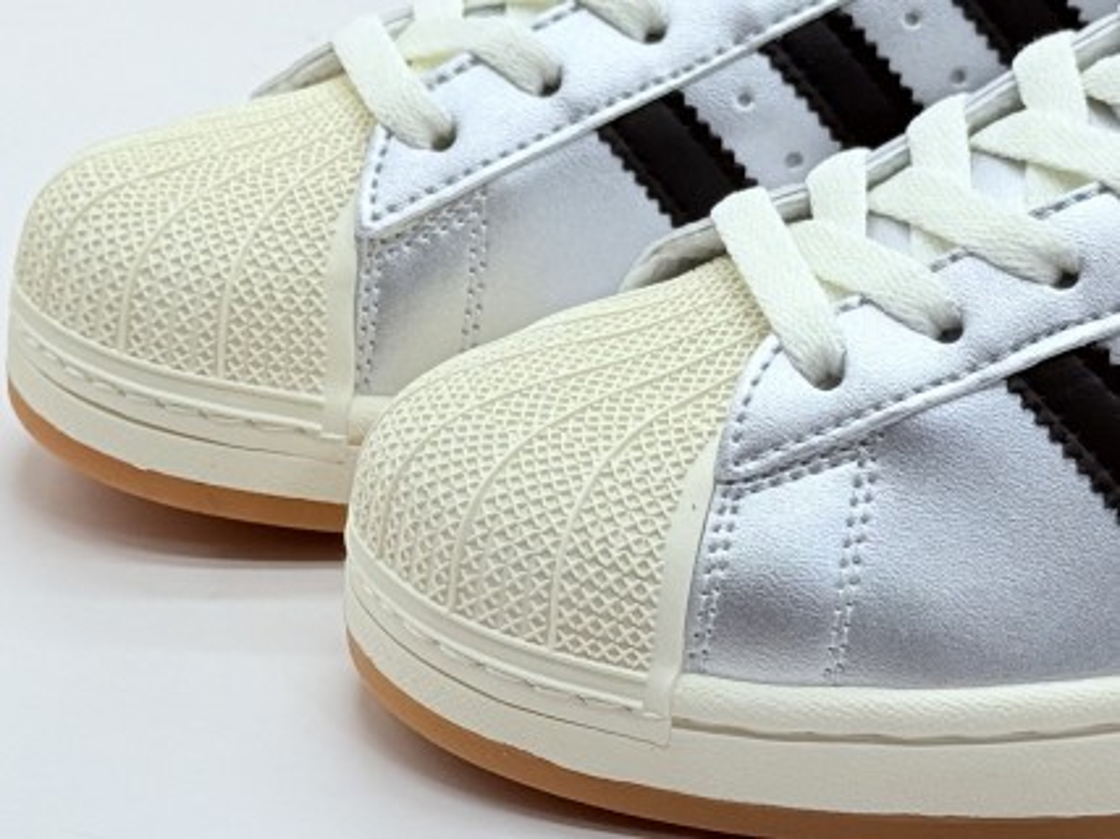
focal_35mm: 48
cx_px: 560
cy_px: 420
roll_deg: +1.6
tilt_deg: -23.9
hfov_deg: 39.7
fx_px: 1553
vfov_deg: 30.3
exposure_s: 1/726
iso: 64
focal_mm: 6.76
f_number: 1.78
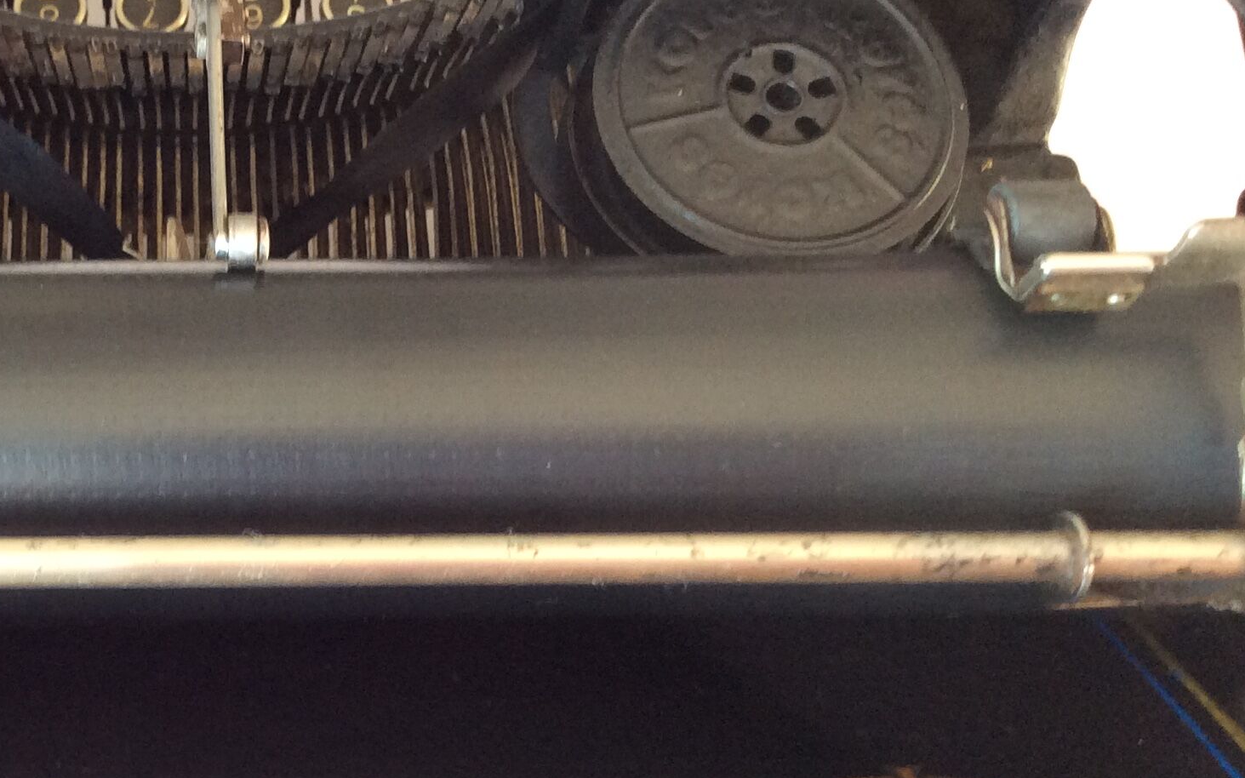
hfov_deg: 32.6
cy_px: 481
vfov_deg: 21.6
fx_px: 2036
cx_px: 170
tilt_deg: -69.4
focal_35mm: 60
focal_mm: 3.3
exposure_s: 1/25
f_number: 2.4
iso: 80
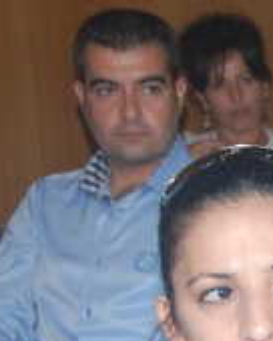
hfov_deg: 8.0
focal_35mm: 173
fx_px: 1747
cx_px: 753
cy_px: 346
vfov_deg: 11.0
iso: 200
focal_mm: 26
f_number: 4
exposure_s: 1/60
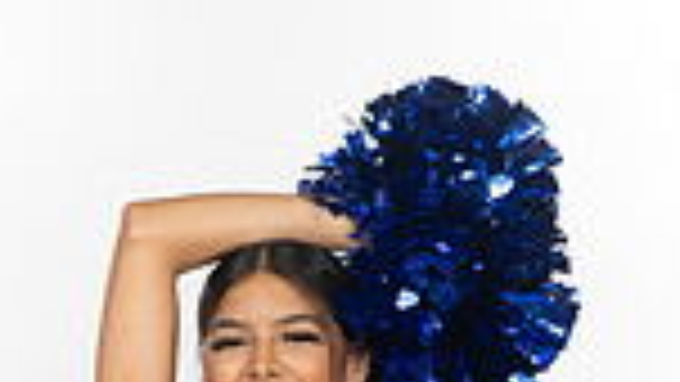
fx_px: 3102
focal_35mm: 172
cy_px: 962
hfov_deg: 12.5
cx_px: 230
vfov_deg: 6.7
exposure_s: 1/320
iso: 800
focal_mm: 55
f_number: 7.1
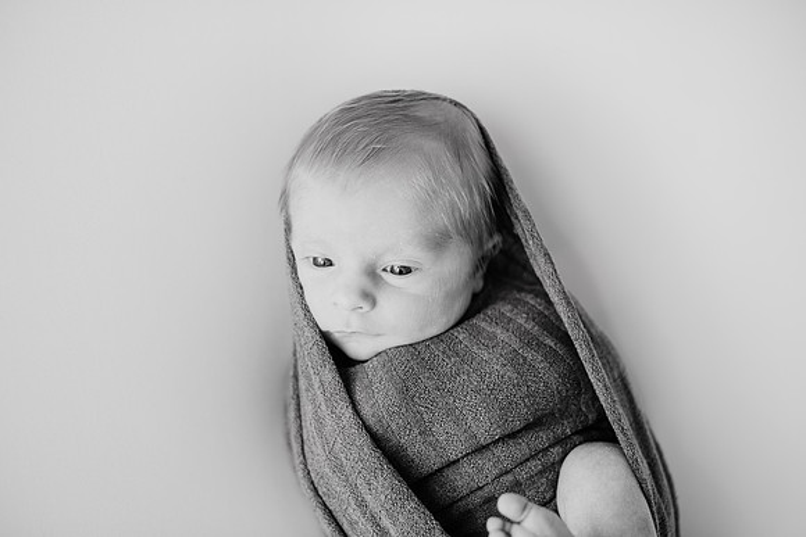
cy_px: 268
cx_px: 403
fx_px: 1120
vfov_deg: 27.0
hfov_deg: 39.6
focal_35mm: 50
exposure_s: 1/160
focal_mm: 50
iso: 100
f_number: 2.5
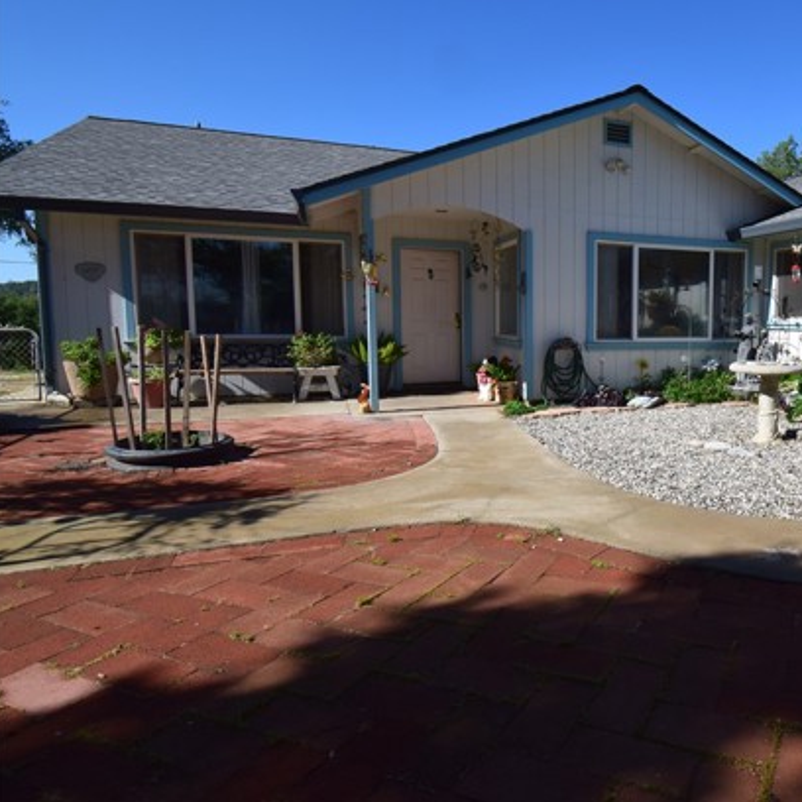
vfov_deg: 65.0
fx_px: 629
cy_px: 386
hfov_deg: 60.6
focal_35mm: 24
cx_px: 623
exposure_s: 1/500
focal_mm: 12
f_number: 11
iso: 400
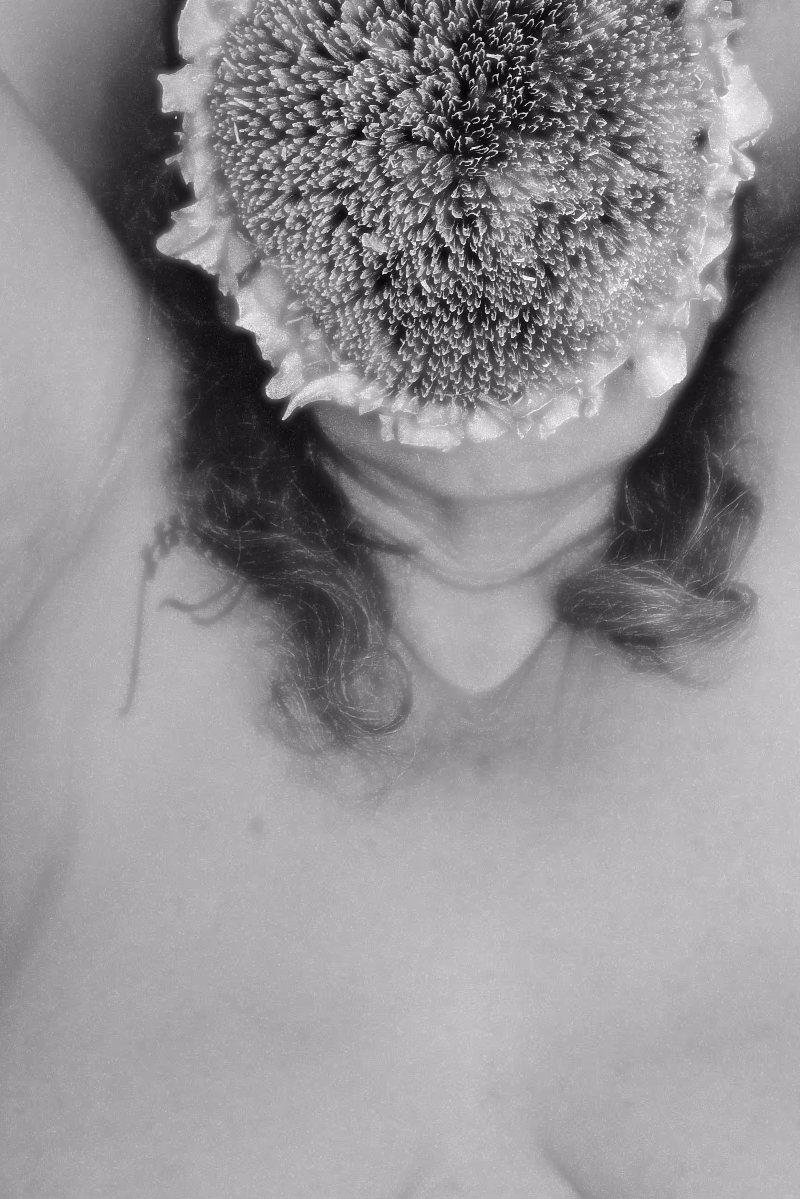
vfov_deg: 15.8
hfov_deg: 10.6
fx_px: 4297
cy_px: 219
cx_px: 461
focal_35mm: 129
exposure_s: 1/40
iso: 400
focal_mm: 56
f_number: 4.2
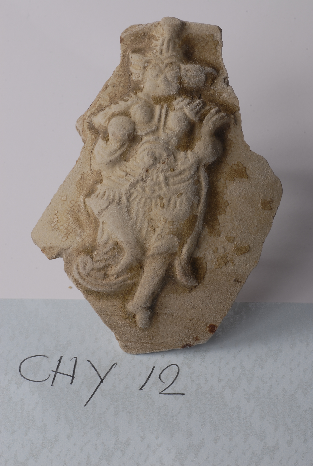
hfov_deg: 10.2
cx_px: 156
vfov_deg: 15.2
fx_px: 1752
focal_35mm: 135
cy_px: 233
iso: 100
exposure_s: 1/2
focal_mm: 90
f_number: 32
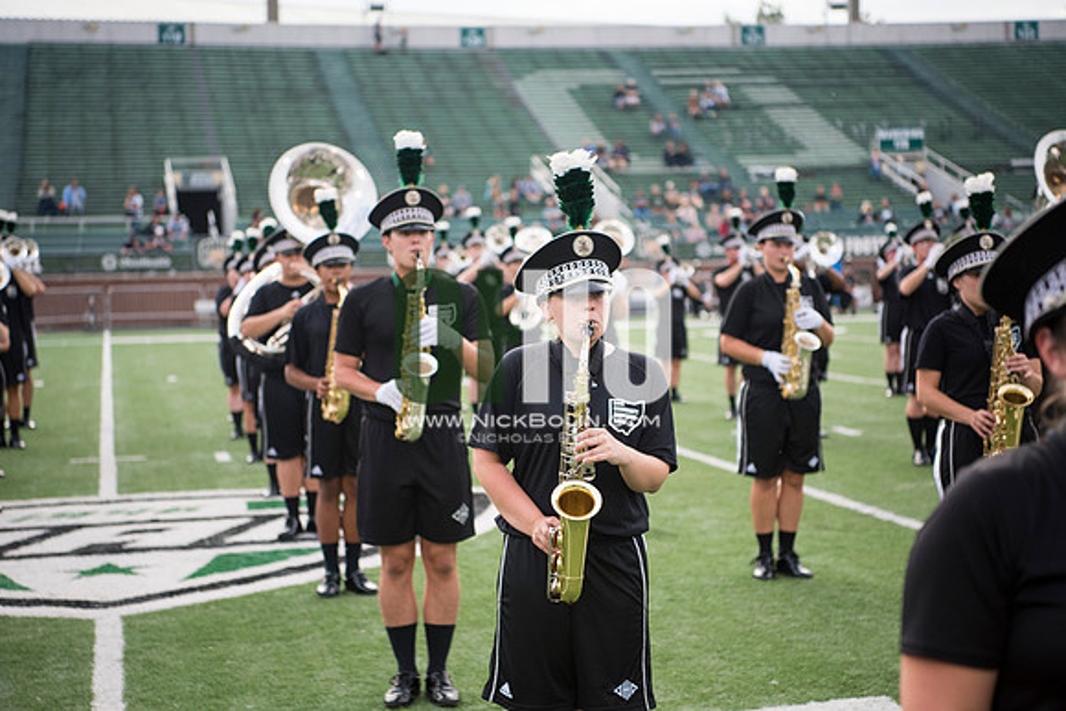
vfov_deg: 19.5
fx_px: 2073
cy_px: 356
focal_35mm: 70
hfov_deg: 28.8
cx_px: 533
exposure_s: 1/2000
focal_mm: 70
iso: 400
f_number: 2.8
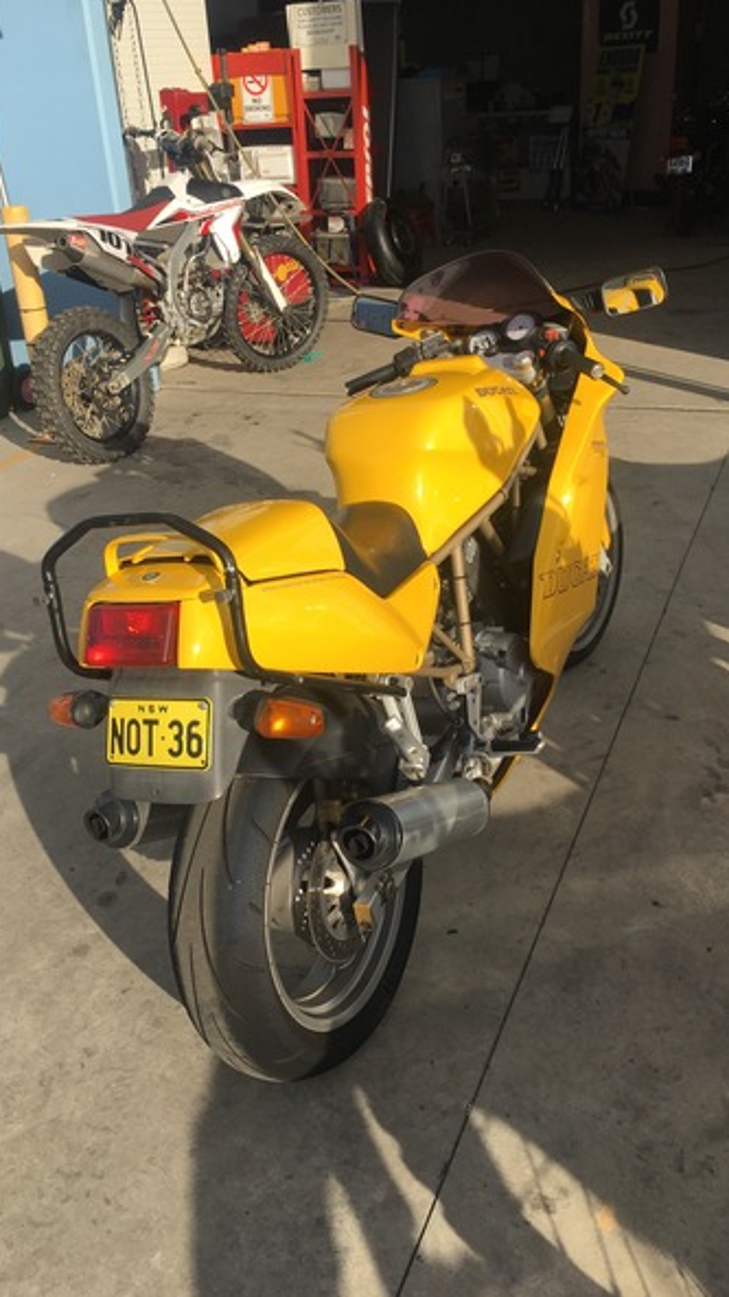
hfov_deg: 36.7
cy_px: 653
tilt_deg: -27.6
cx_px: 377
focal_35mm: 32
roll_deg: +2.2
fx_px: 1100
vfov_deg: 61.0
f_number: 2.2
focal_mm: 4.15
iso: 25
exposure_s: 1/1538
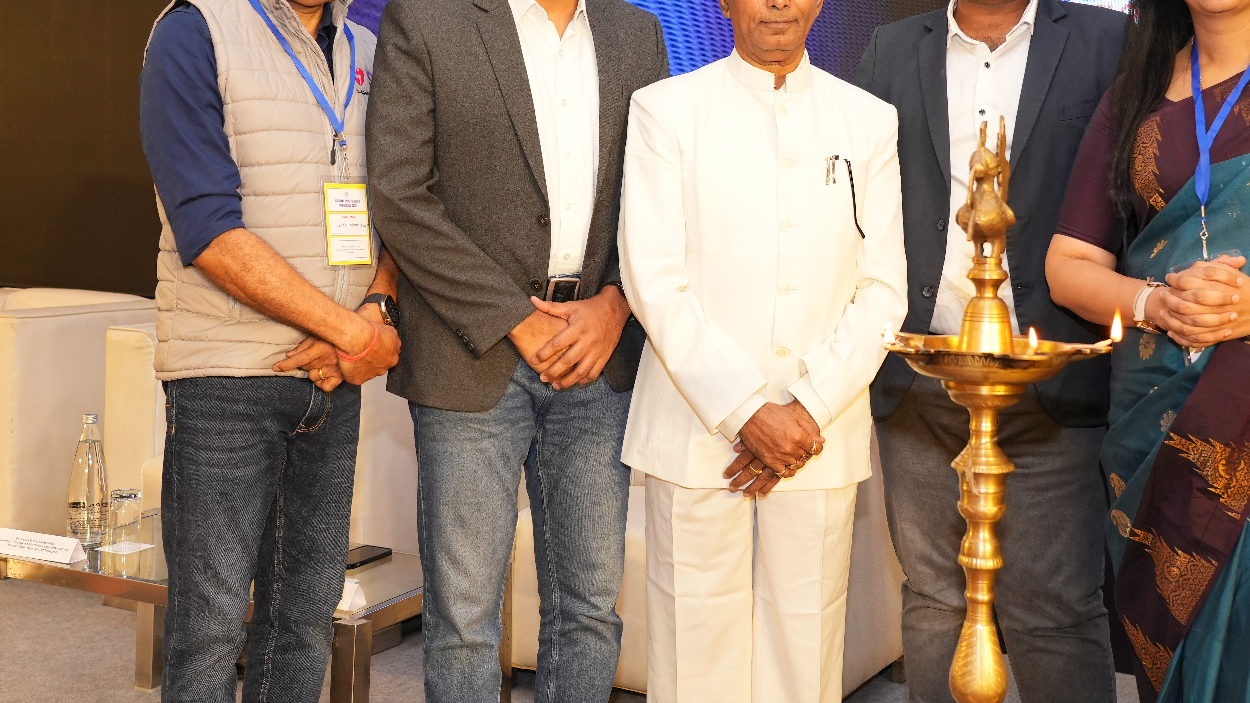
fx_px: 1425
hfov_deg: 47.2
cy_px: 200
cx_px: 706
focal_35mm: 43
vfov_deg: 27.4
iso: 1600
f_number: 4.5
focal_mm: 30
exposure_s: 1/160
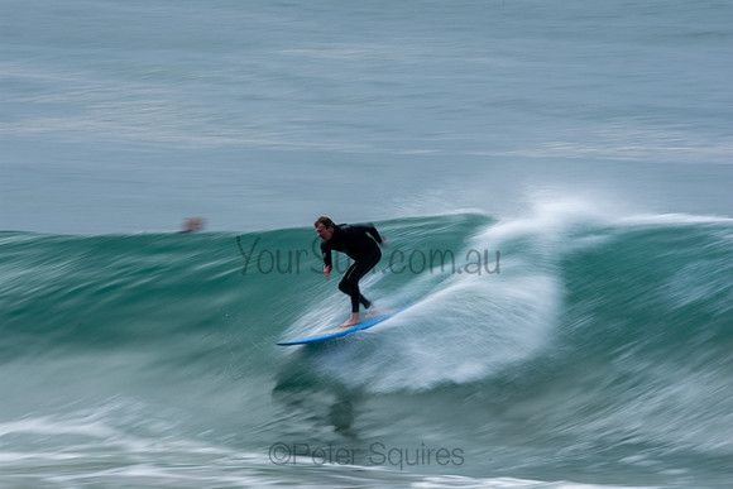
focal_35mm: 750
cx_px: 366
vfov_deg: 1.8
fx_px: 15274
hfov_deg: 2.7
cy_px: 244
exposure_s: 1/20
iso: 100
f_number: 25
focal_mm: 500
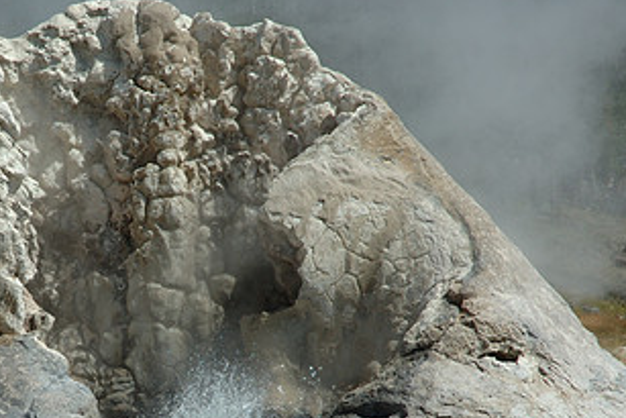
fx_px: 3444
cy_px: 367
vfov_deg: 6.9
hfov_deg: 10.4
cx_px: 147
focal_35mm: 198
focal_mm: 70
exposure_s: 1/400
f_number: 10
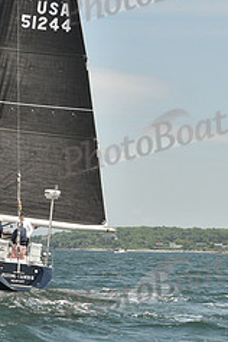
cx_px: -12
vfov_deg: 12.0
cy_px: 85
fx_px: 1624
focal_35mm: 171
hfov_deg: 8.0
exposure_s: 1/1600
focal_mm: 70
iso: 400
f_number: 8
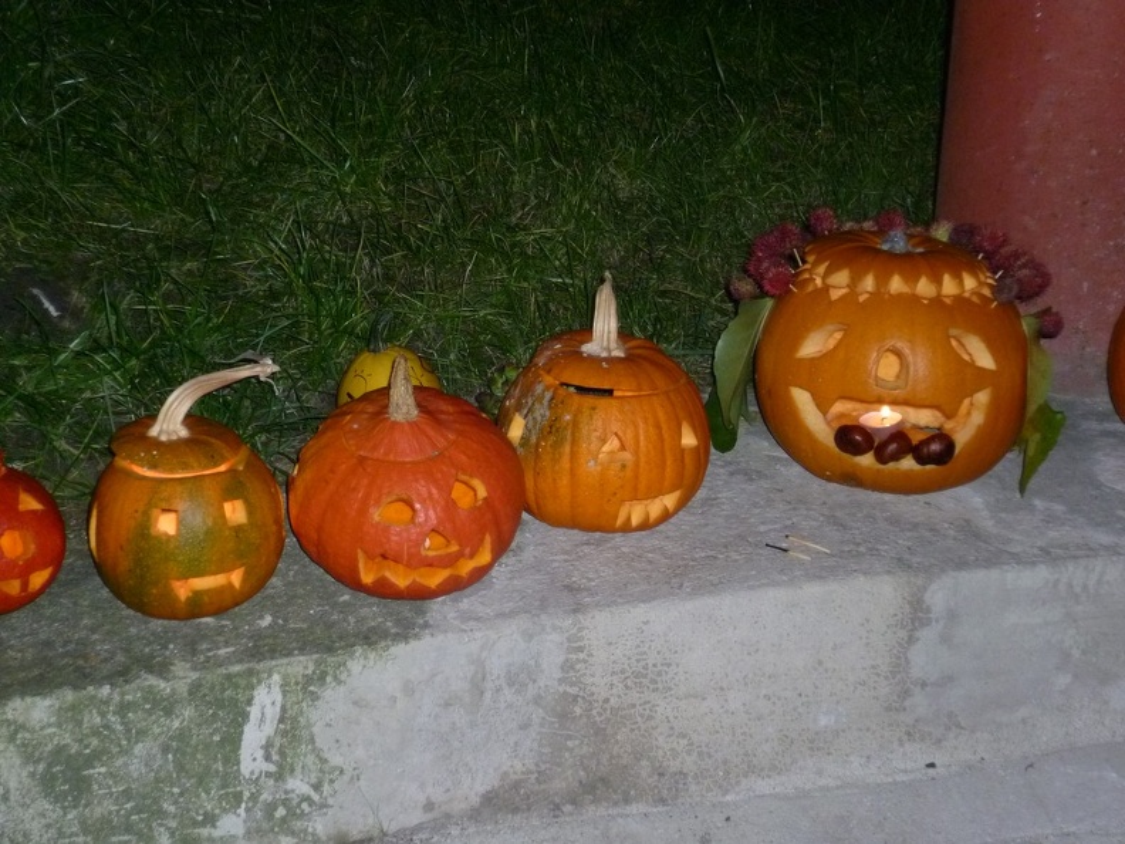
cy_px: 422
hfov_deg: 25.3
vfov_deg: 19.1
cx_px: 562
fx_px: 2502
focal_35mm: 77
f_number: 4.7
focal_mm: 13.7
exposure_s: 1/40
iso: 400
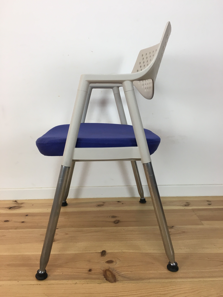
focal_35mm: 29
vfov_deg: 61.7
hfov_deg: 48.2
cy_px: 148
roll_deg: +1.1
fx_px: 249
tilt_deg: -13.0
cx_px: 112
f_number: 2.2
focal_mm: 4.15
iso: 32
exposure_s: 1/33
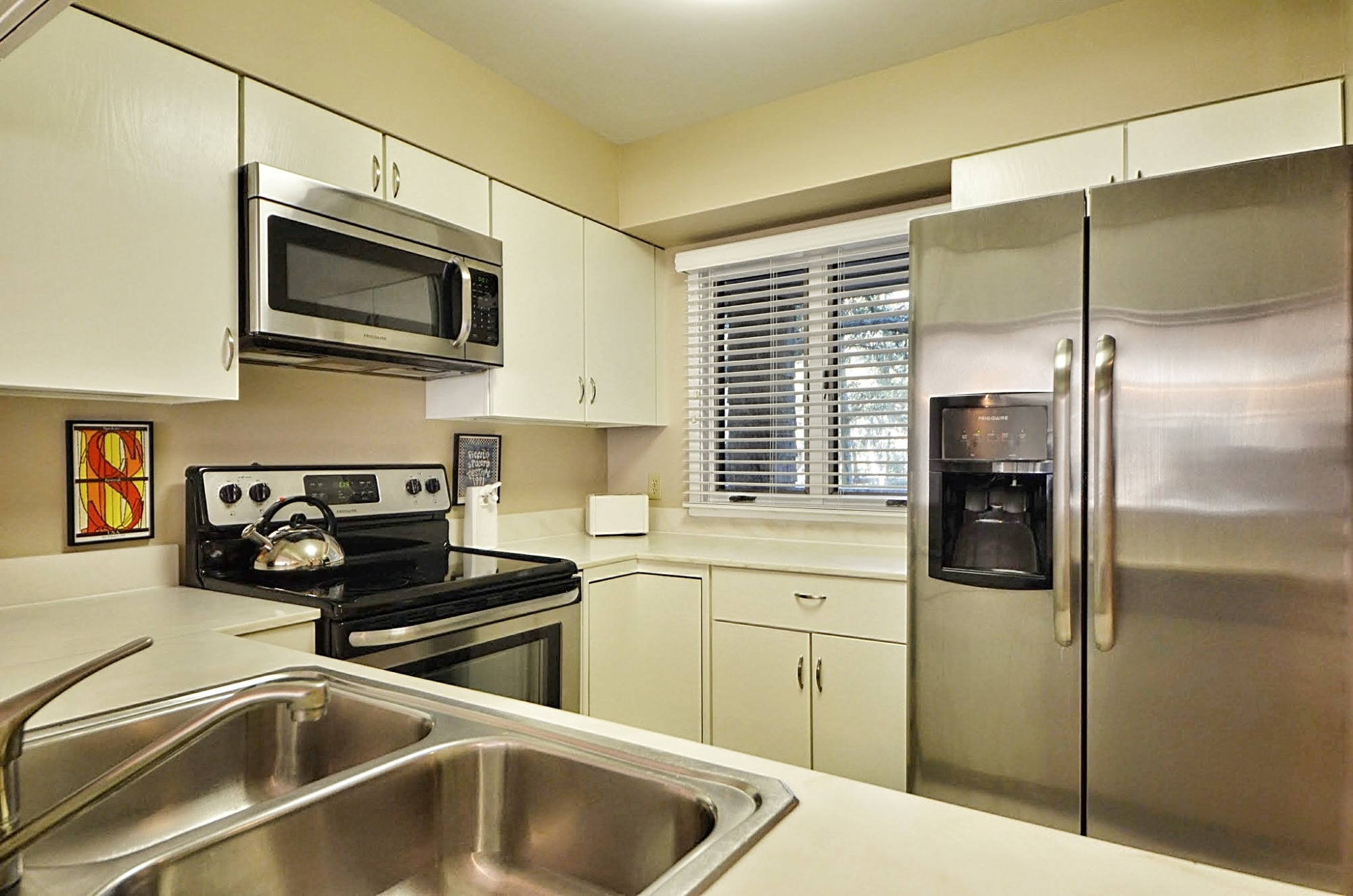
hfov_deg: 85.5
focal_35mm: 20
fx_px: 731
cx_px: 676
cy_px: 448
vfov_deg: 63.0
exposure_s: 1/40
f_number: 5
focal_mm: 13
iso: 800
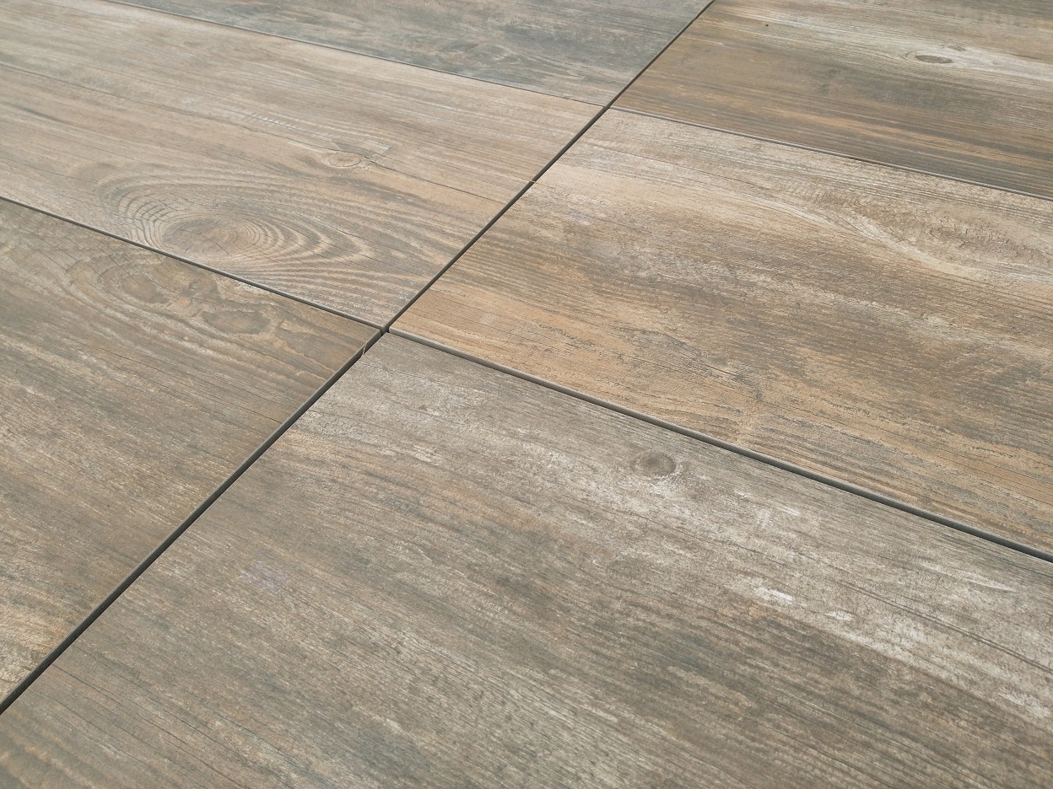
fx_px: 639
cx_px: 526
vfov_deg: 63.4
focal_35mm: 21
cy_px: 394
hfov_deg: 79.0
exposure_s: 1/494
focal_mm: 3.59
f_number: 2
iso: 100
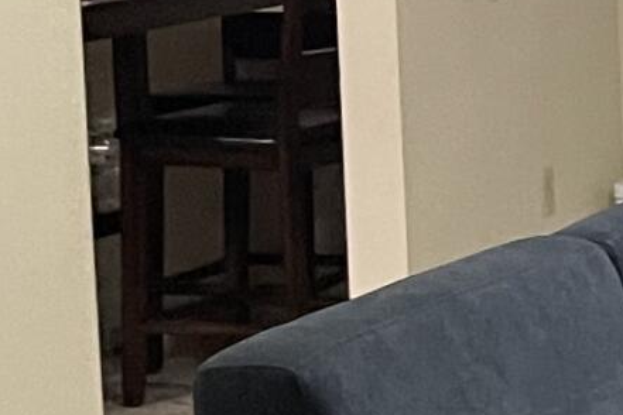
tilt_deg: -6.2
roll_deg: +1.0
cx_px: 1553
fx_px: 3184
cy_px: 124
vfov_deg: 7.5
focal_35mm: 184
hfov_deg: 9.7
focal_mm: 5.1
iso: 400
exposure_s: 1/40
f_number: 1.6
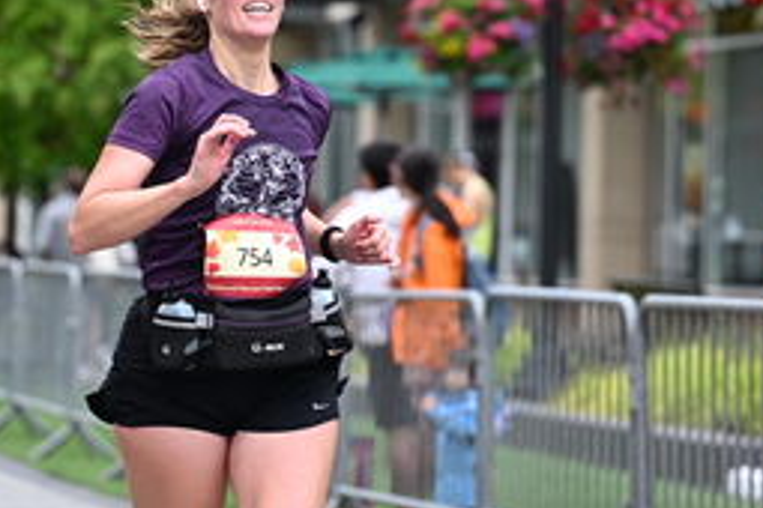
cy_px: 120
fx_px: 4387
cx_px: 304
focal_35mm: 207
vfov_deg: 6.6
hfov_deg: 9.9
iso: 640
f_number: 2.8
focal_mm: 96
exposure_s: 1/2000
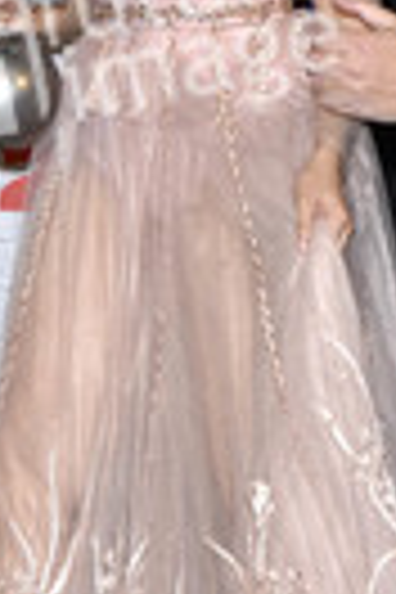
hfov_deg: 4.5
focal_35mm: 303
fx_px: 4999
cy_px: 270
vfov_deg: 6.8
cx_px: 238
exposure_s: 1/250
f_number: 6.3
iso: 2000
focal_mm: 100
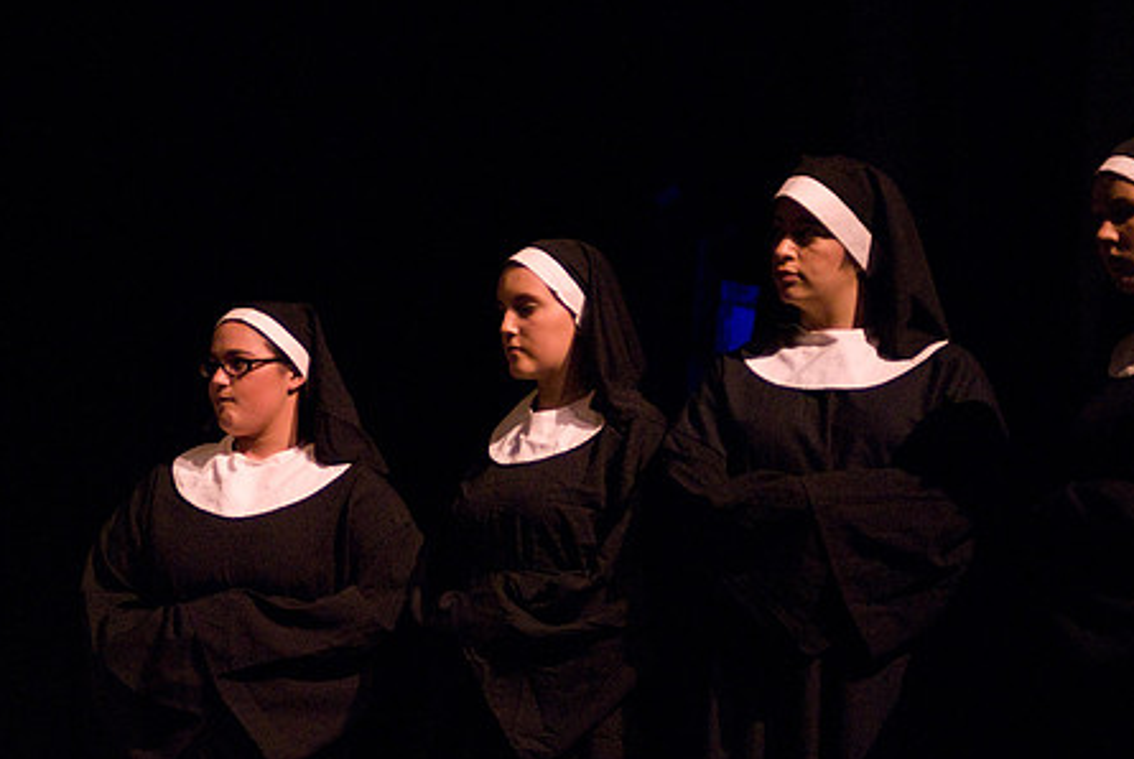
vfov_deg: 9.4
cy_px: 387
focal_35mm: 147
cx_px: 688
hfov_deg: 14.0
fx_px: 4626
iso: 1600
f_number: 2.8
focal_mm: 75
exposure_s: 1/125
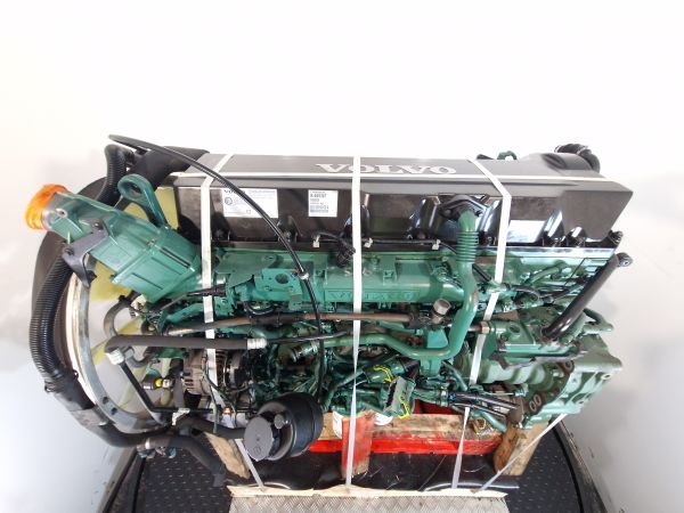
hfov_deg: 106.2
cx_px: 342
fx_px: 257
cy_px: 256
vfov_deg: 89.9
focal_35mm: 13
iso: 160
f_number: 2.2
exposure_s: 1/33
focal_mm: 2.2
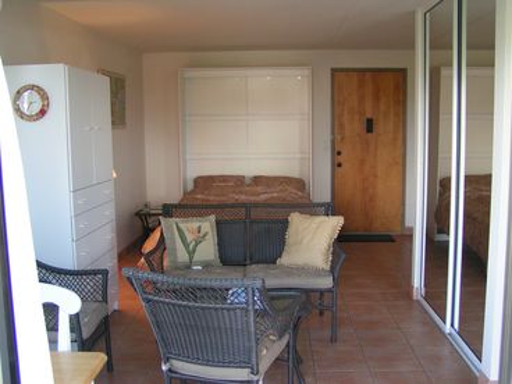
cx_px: 256
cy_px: 192
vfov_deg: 37.7
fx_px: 562
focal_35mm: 38
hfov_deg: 49.0
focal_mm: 5.8
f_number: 2.8
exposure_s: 1/40
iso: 125
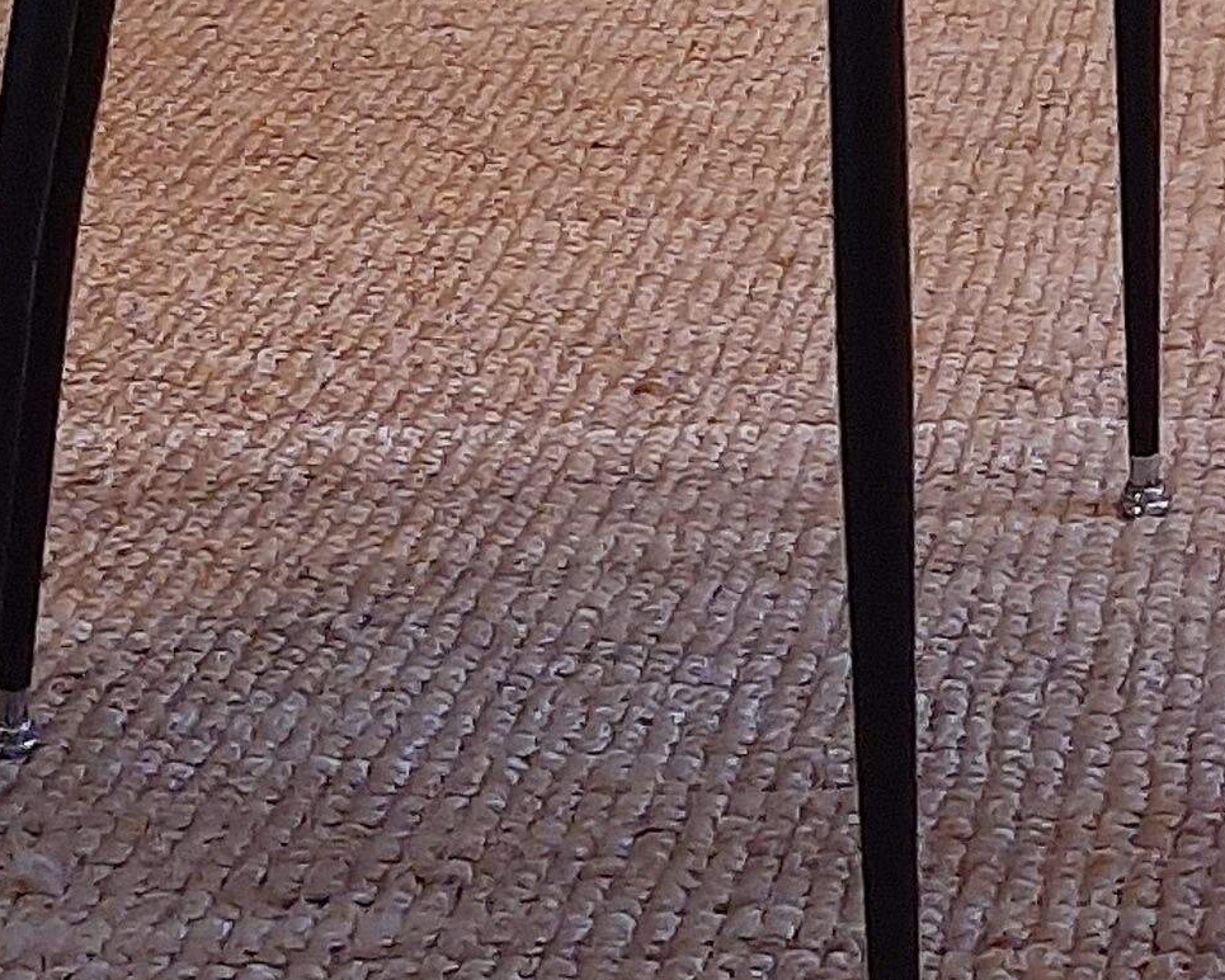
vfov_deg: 13.3
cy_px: -717
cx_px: 1356
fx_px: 3843
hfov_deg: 17.5
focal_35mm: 106
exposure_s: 1/25
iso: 400
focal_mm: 3.93
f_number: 1.7
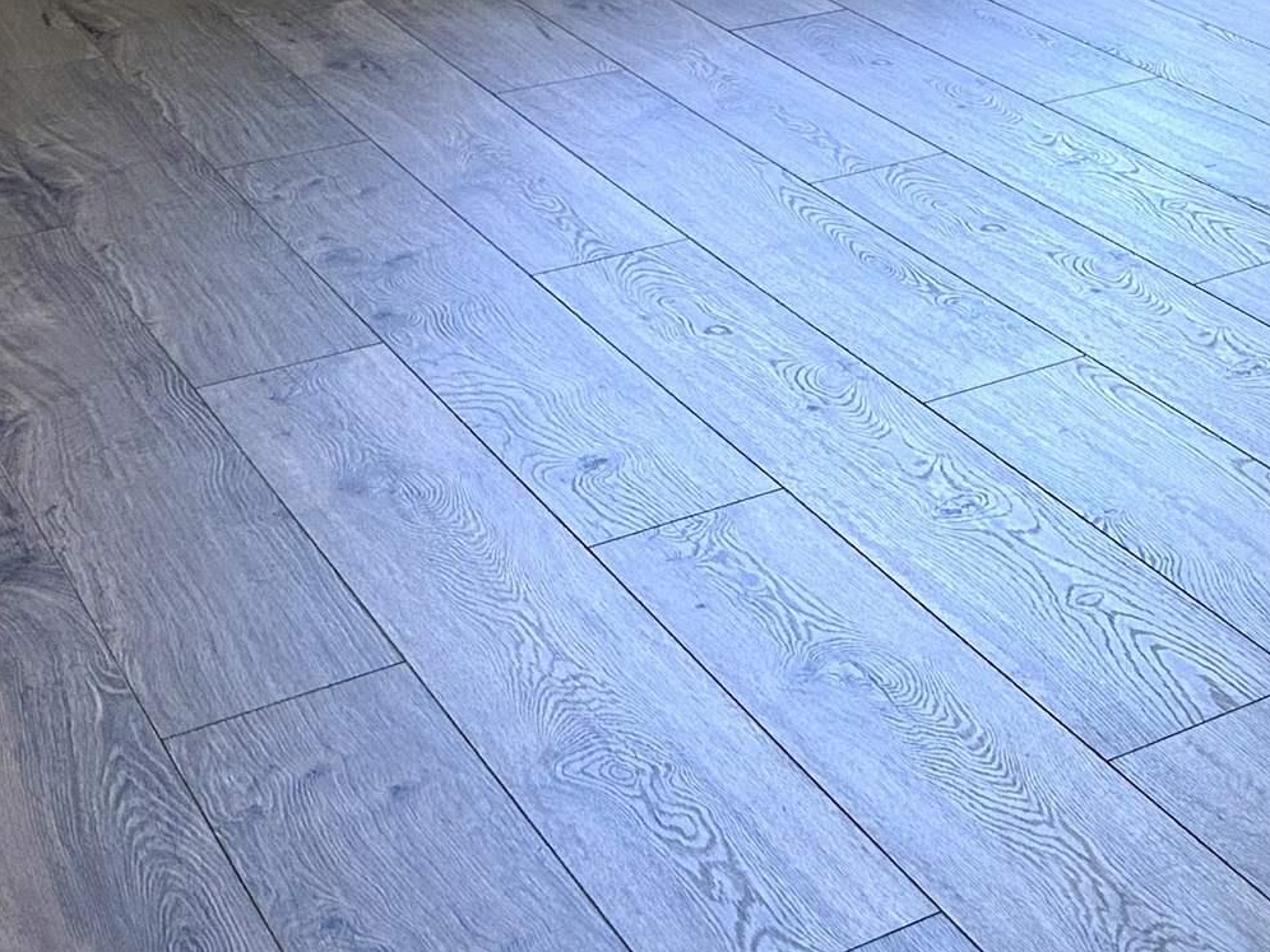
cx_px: 1818
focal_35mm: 74
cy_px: -287
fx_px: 2715
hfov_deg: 22.4
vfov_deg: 18.5
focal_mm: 6.86
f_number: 1.78
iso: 100
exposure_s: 1/165
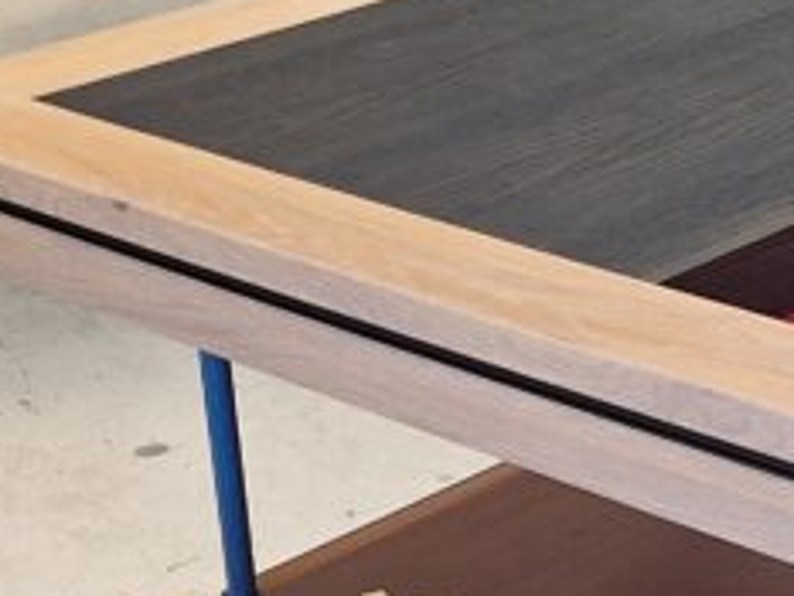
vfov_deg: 13.9
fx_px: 2318
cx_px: 630
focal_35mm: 101
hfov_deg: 19.3
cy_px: 851
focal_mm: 5.54
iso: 64
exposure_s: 1/50
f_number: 1.8
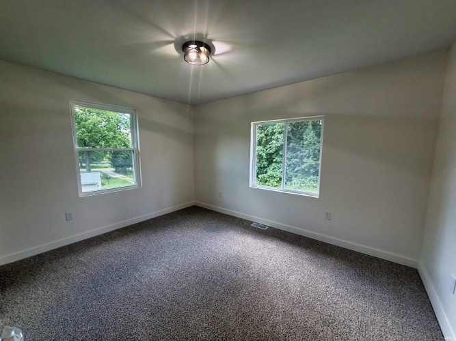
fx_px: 184
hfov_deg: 102.1
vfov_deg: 85.7
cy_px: 170
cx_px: 228
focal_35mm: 14
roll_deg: +0.0
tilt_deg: -10.3
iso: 160
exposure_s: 1/120
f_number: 2.2
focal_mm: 2.22
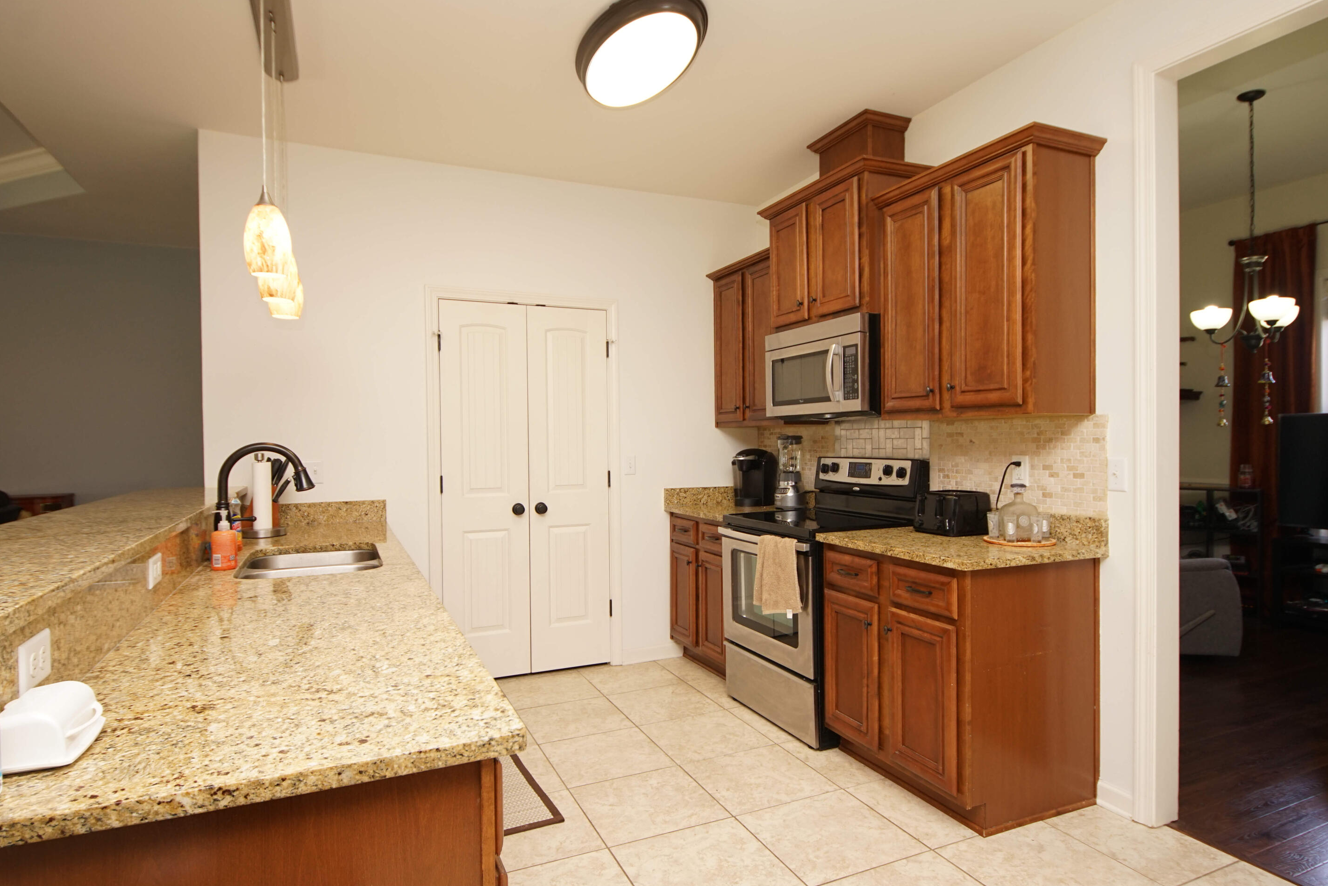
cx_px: 693
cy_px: 459
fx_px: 701
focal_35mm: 19
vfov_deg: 64.6
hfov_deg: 86.8
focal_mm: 12
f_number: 5
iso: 500
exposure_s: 1/60
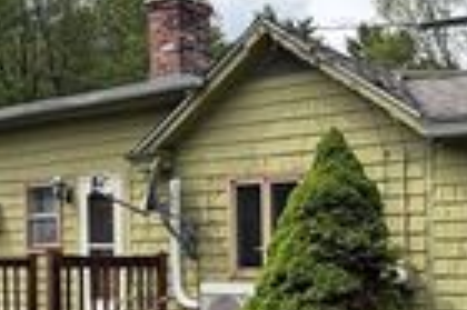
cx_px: 510
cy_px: 295
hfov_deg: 33.5
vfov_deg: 24.9
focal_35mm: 52
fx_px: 674
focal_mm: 2.22
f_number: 2.2
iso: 25
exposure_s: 1/770
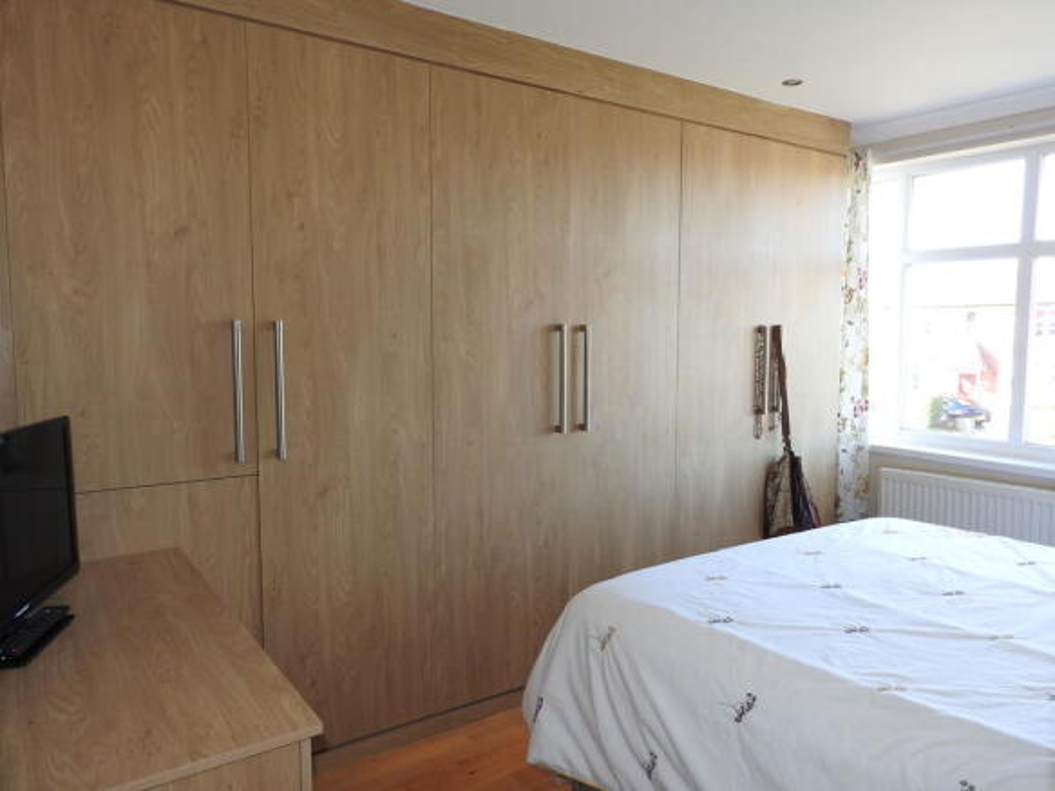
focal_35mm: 24
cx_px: 528
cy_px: 396
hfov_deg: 71.6
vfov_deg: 56.8
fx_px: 731
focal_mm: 4.3
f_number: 3.3
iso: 100
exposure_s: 1/40
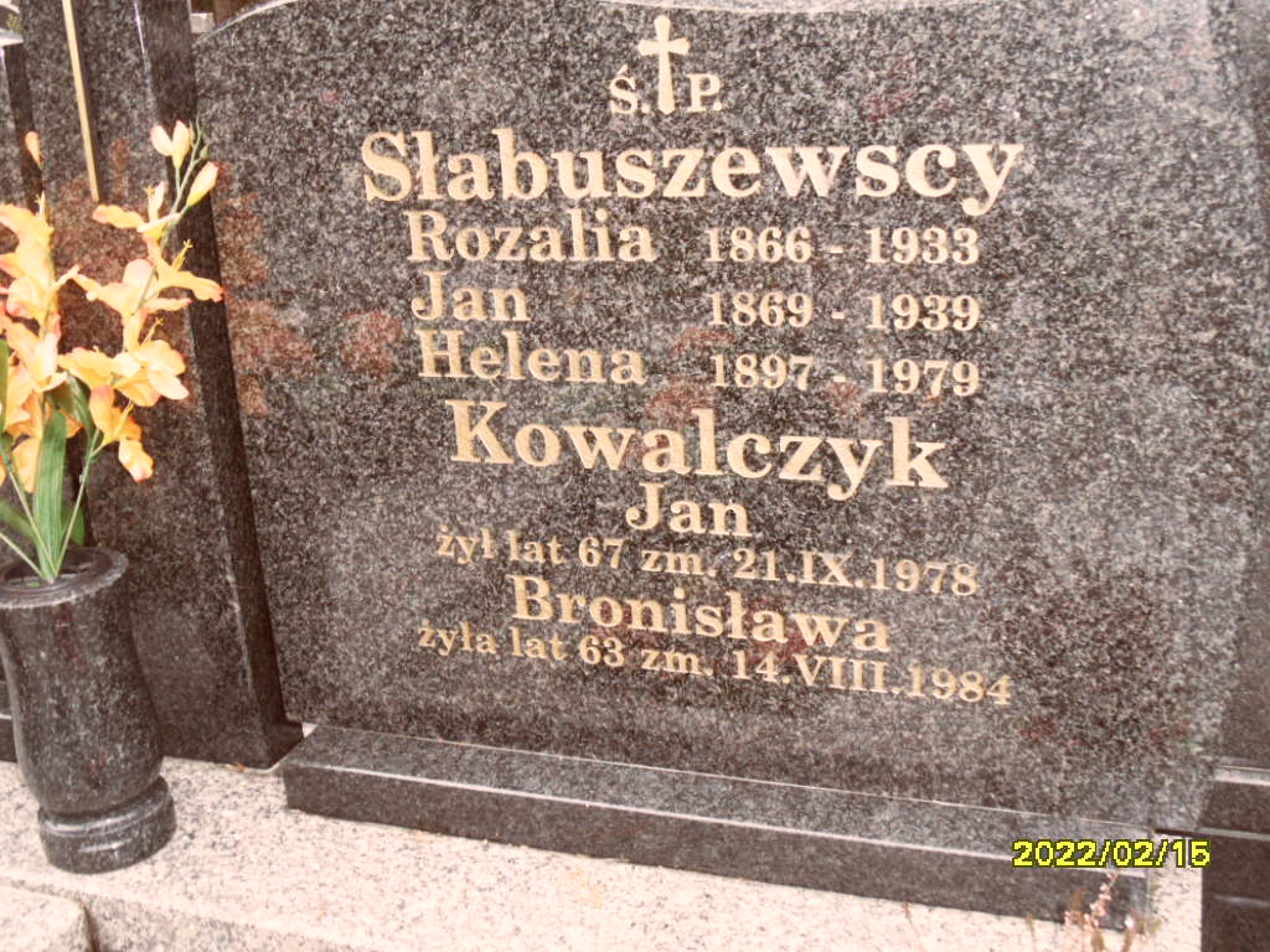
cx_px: 635
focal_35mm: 40
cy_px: 476
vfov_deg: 36.0
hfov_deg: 46.8
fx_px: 1468
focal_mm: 6.5
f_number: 3.6
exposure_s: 1/45
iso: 200
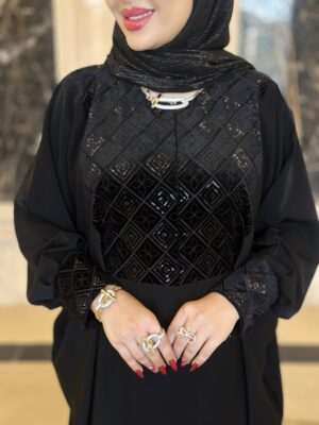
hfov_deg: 30.3
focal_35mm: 48
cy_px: 212
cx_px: 160
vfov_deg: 39.7
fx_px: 590
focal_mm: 6.86
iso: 80
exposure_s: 1/50
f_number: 1.78
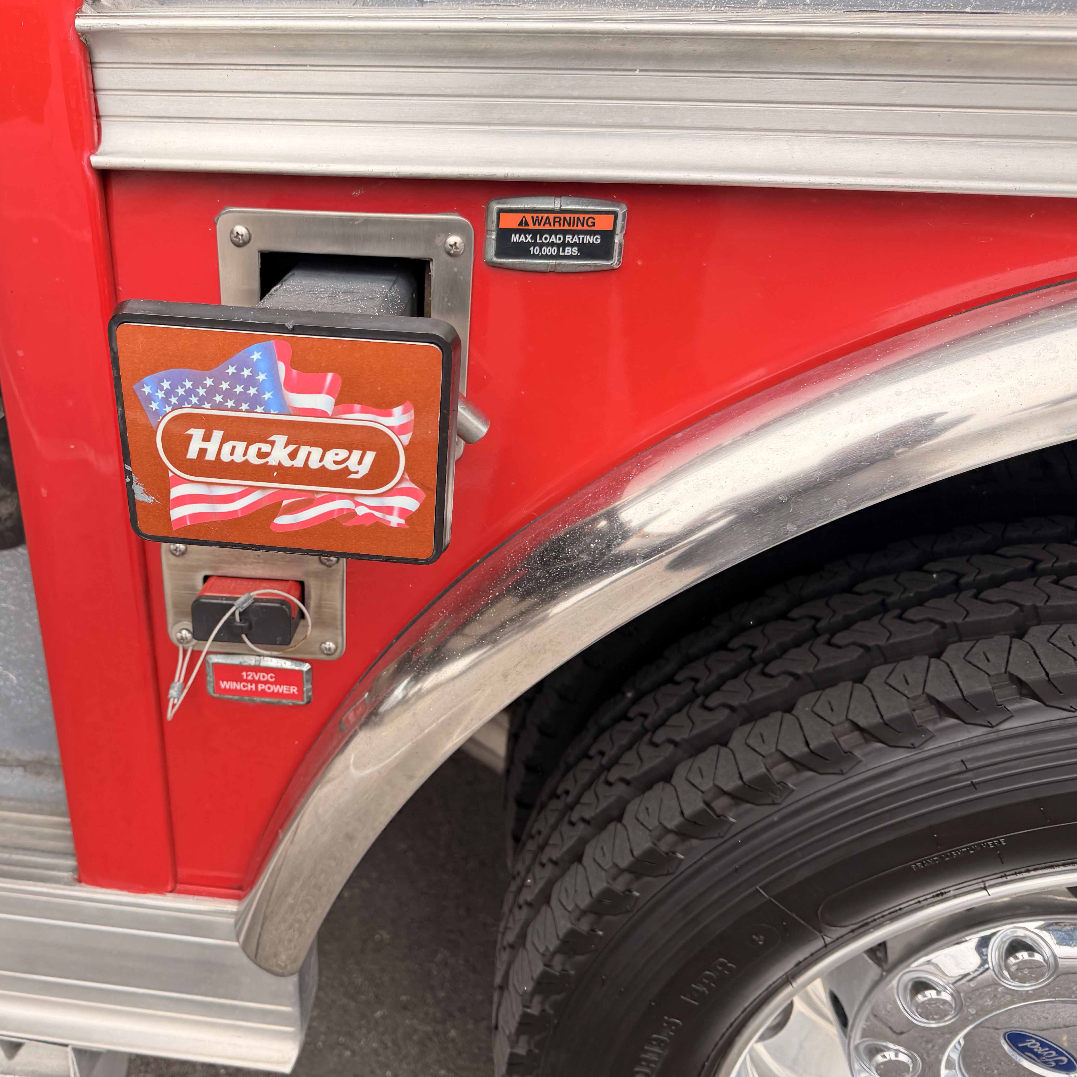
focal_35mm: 29
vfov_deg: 55.6
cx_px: 378
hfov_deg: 54.7
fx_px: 1021
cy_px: 526
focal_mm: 6.76
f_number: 1.78
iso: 100
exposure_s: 1/501
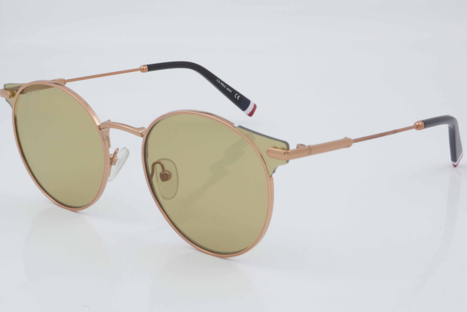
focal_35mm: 75
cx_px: 234
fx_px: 973
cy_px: 156
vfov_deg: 18.2
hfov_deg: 27.0
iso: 100
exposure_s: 1/3
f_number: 32
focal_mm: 50
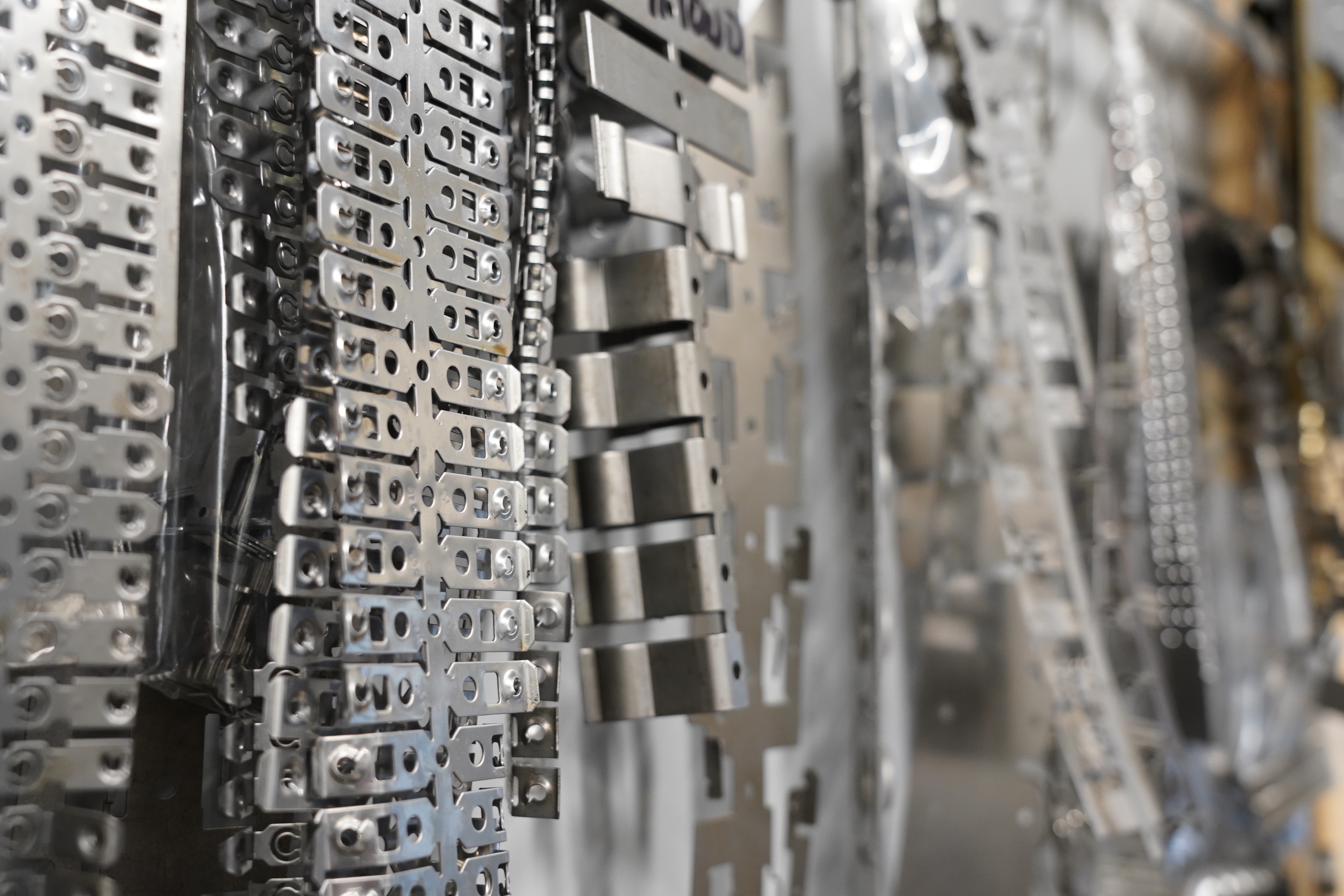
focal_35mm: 43
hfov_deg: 45.4
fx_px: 1605
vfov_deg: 31.2
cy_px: 448
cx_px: 672
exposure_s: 1/60
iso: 2500
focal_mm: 43
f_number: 5.6
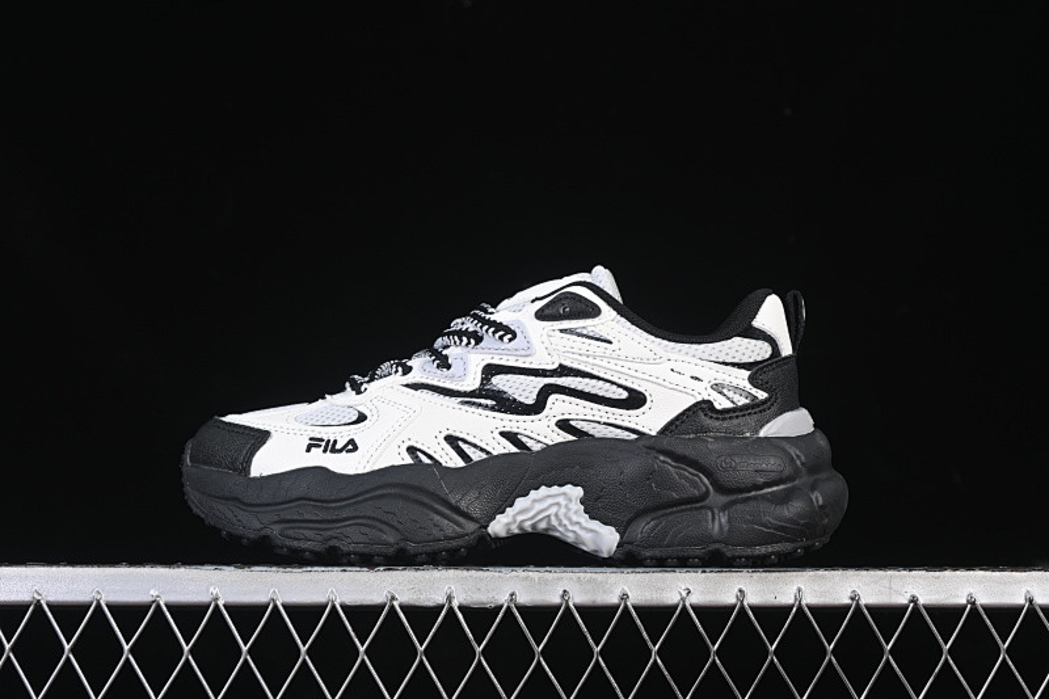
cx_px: 524
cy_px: 350
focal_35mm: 75
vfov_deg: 18.2
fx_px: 2185
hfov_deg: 27.0
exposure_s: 1/80
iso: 160
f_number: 7.1
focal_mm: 50
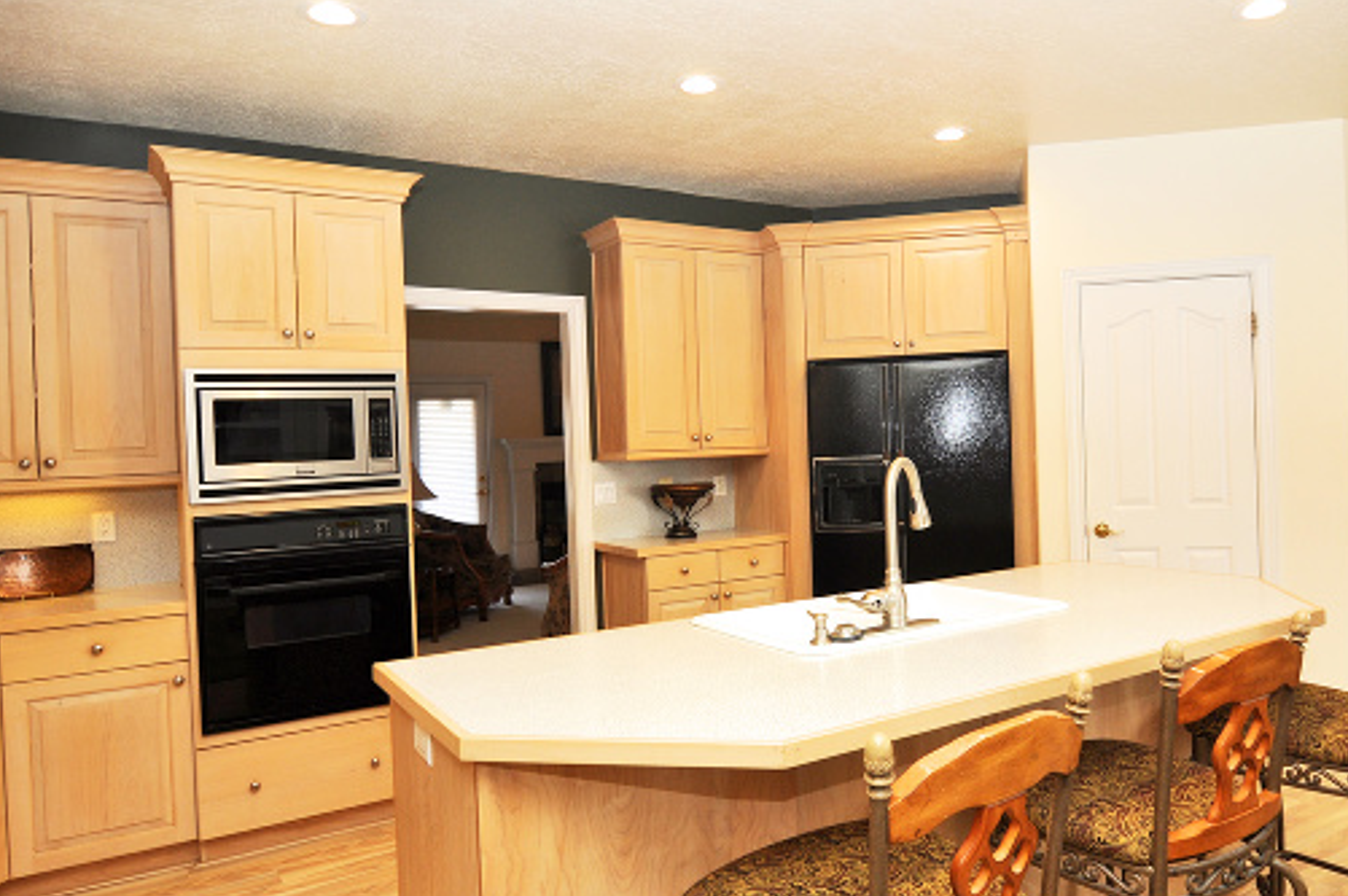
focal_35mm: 23
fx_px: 860
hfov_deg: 75.4
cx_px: 802
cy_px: 537
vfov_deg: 54.6
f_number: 4
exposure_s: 1/60
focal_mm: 12
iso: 200
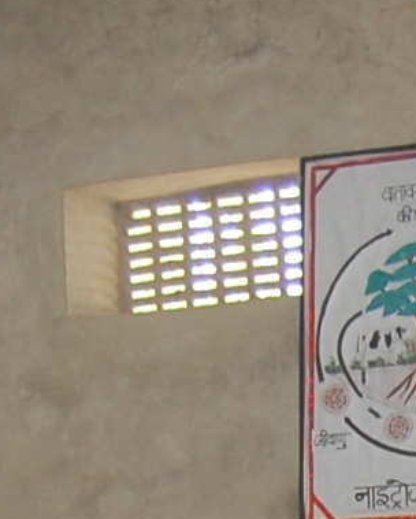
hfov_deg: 6.8
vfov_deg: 8.2
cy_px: 1108
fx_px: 3426
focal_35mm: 223
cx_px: 665
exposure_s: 1/60
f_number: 3.8
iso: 400
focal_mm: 20
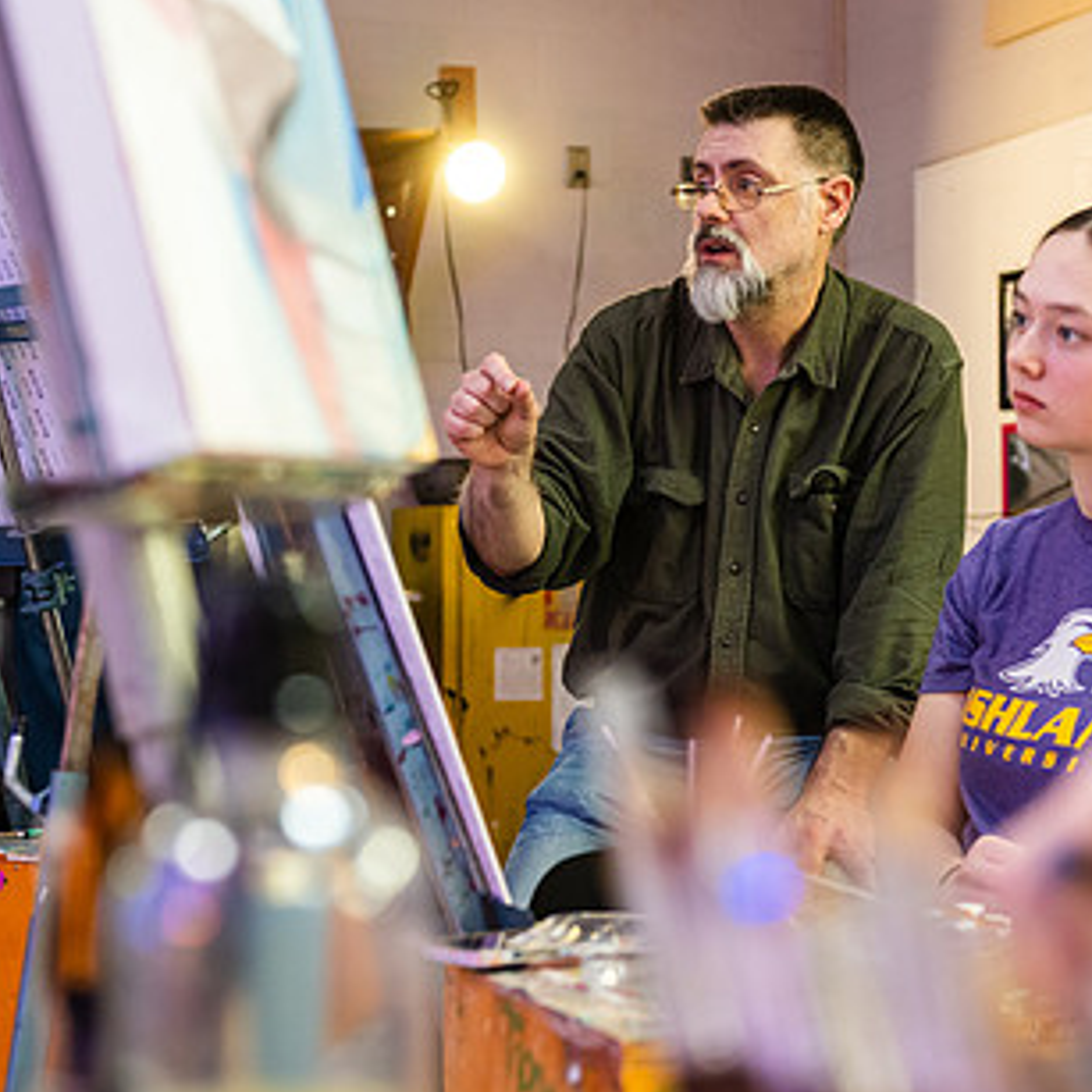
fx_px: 2748
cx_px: 683
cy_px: 482
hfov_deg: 22.4
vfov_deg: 22.5
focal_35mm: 77
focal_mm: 48
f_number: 3.2
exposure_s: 1/60
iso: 1250
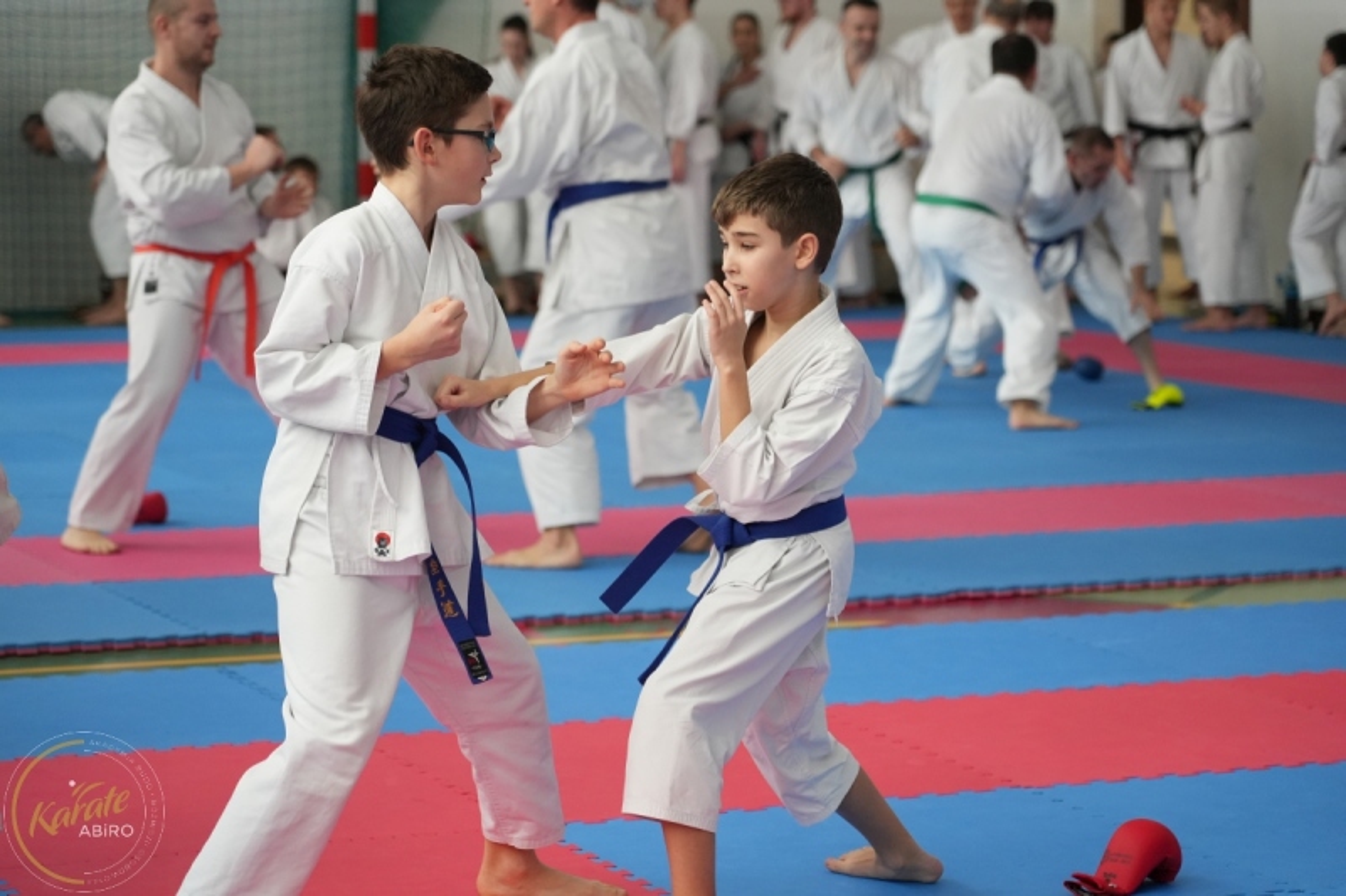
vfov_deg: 13.0
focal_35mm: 105
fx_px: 3925
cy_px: 448
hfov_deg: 19.5
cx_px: 673
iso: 3200
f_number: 4
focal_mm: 105
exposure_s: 1/640
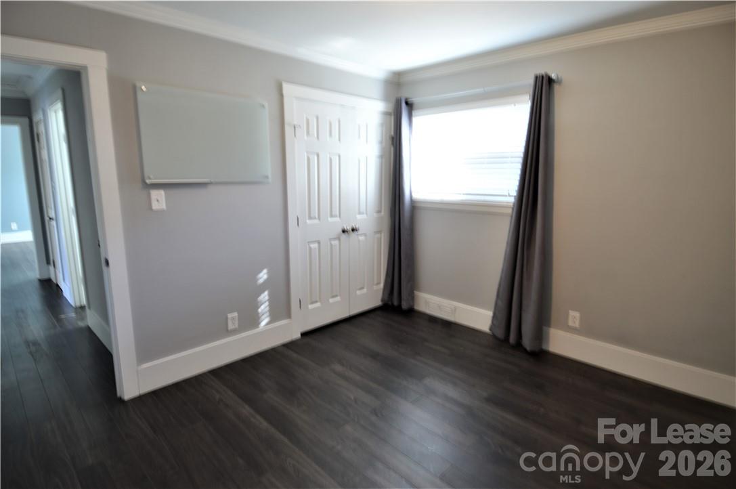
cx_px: 368
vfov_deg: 67.2
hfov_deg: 90.1
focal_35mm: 18
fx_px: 368
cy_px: 244
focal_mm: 12
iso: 100
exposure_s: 1/4
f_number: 4
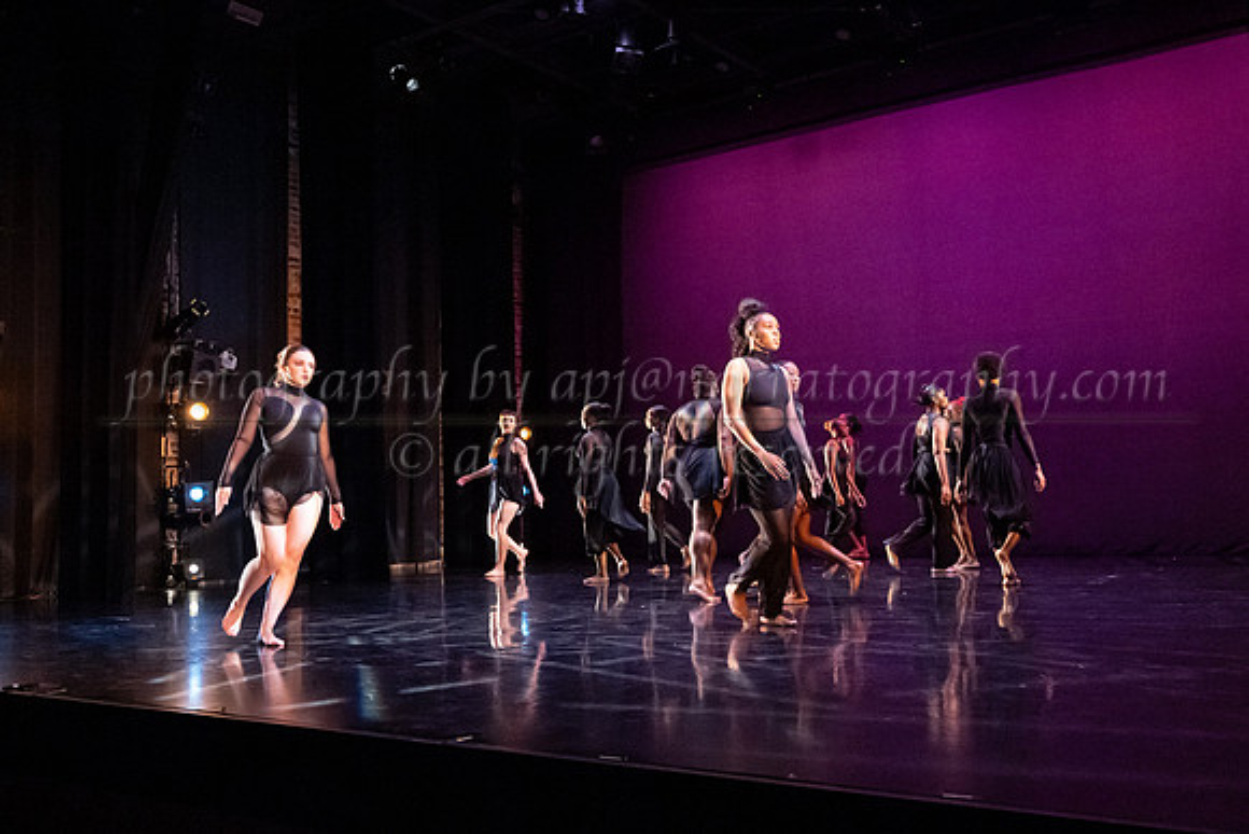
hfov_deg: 57.1
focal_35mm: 33
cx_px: 723
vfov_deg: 40.1
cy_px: 417
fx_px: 1141
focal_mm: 28
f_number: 3.2
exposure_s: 1/250
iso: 6400
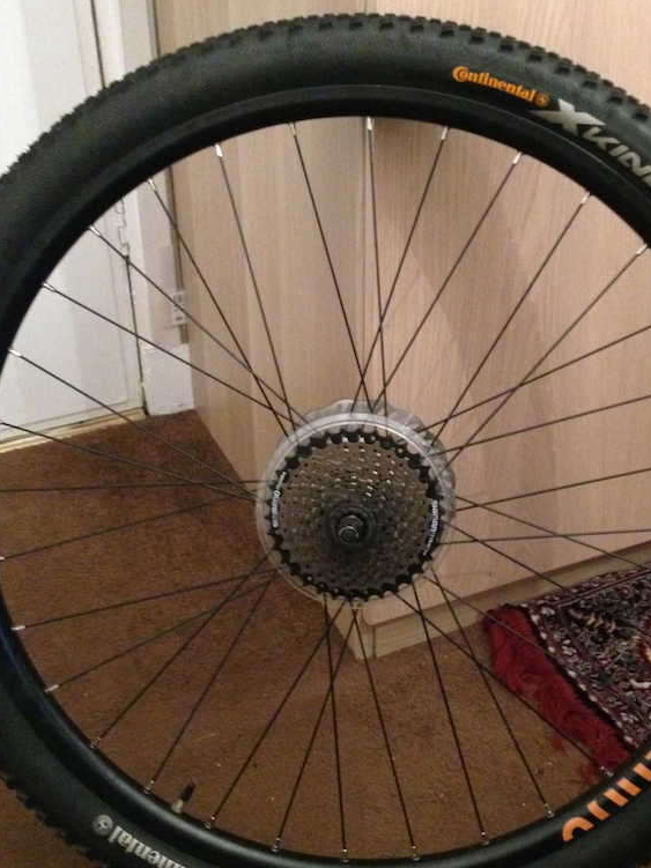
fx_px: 1129
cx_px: 358
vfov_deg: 42.1
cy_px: 433
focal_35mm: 45
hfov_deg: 32.1
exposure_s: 1/15
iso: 800
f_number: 2.4
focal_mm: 4.12
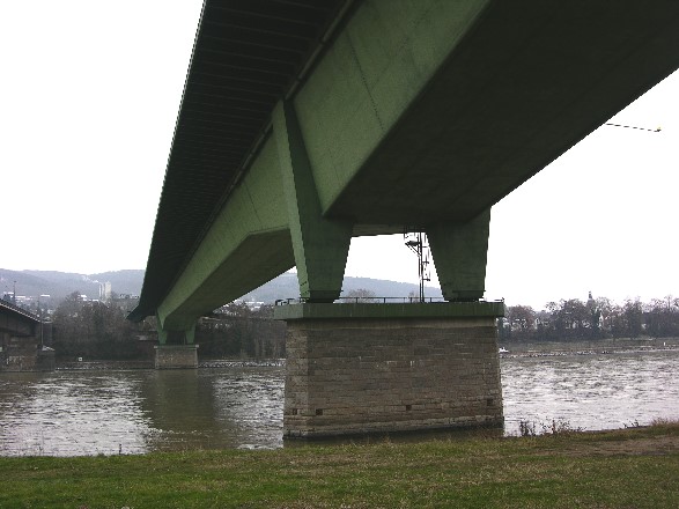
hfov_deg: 52.6
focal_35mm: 35
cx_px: 340
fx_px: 686
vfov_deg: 40.7
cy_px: 254
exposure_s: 1/45.2
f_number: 4
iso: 50
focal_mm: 8.9
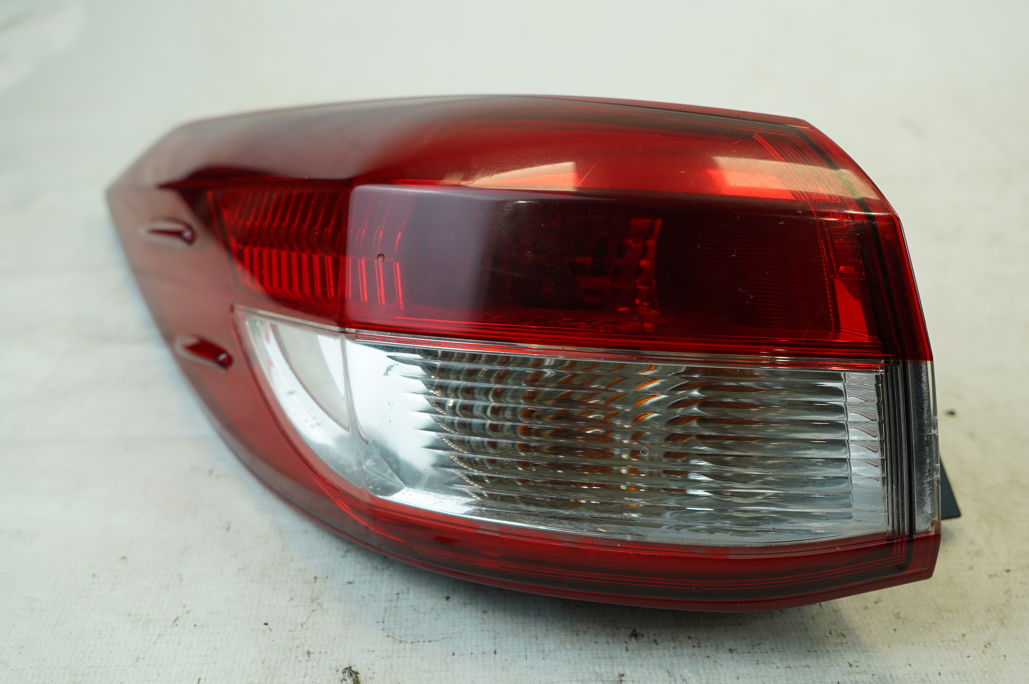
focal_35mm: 39
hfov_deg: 49.6
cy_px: 342
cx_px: 514
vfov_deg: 34.1
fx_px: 1114
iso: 100
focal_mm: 26
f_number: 4
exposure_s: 1/60
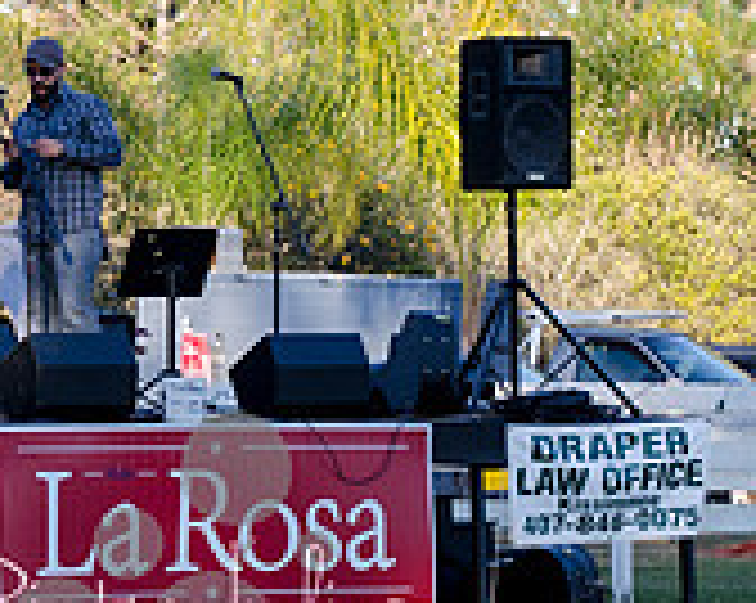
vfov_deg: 5.3
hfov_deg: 6.6
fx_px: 6503
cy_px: 328
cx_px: 45
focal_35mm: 291
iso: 320
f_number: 8
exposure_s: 1/250
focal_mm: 60
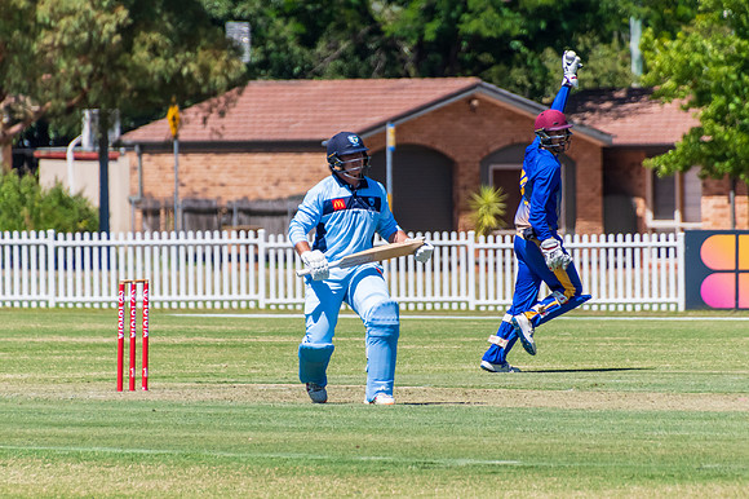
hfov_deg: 2.9
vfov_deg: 1.9
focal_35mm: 713
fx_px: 14819
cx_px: 370
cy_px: 220
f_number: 6.3
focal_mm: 400
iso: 400
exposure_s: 1/3200
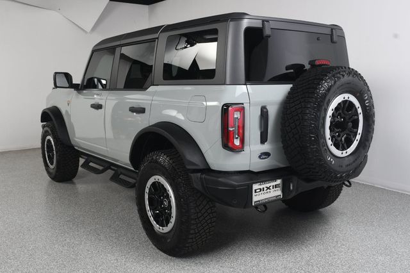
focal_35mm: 34
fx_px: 387
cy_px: 136
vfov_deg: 38.8
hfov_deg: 55.8
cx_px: 205
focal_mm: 23
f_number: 9
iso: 100
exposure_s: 1/160
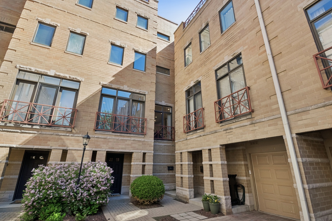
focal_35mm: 17
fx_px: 157
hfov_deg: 93.3
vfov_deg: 70.2
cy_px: 102
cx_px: 171
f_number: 8
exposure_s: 1/250
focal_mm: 10
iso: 400
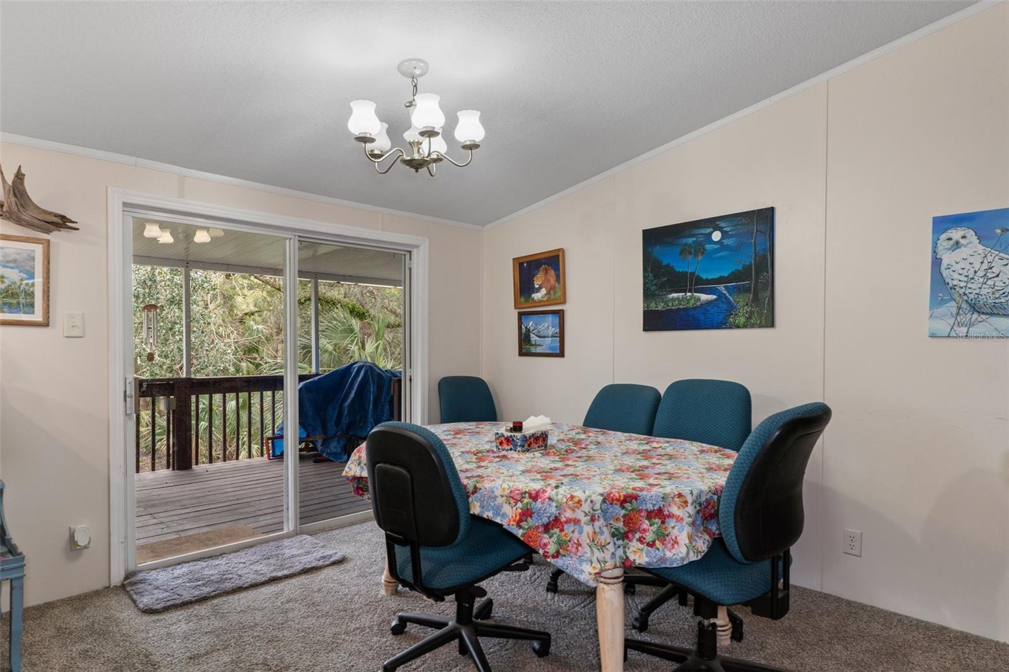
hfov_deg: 85.4
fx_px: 546
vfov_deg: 63.2
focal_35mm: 20
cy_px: 336
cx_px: 504
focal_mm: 13
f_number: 8
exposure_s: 1/1.25
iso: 320
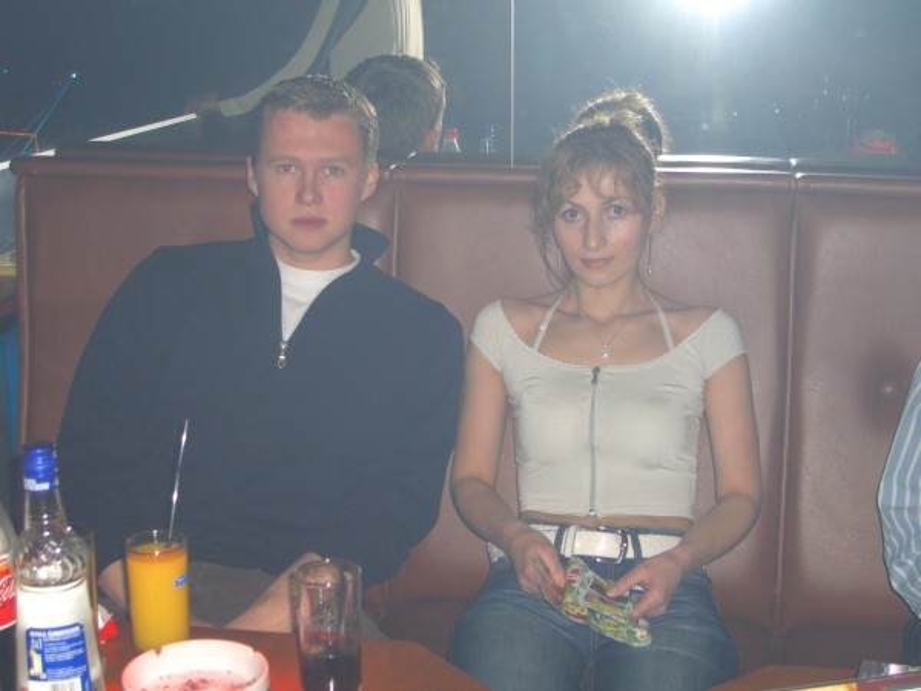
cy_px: 346
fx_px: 1517
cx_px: 460
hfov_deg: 33.8
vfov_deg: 25.7
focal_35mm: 57
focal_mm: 11.8
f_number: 3.6
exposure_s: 1/60
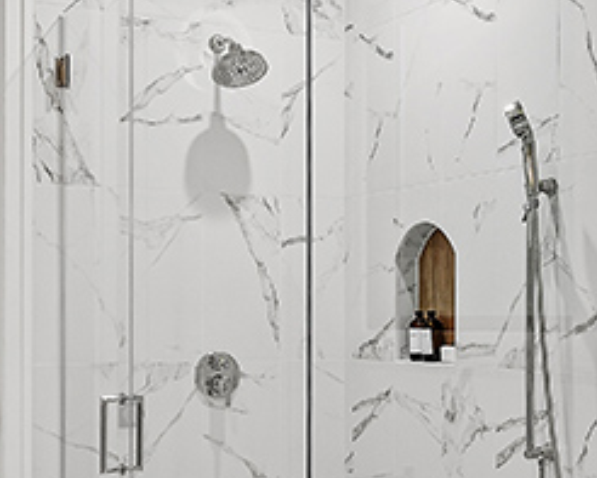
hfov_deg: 29.9
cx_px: 366
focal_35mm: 63
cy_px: 334
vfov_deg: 24.1
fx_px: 1114
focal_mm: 10
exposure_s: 1
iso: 100
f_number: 9
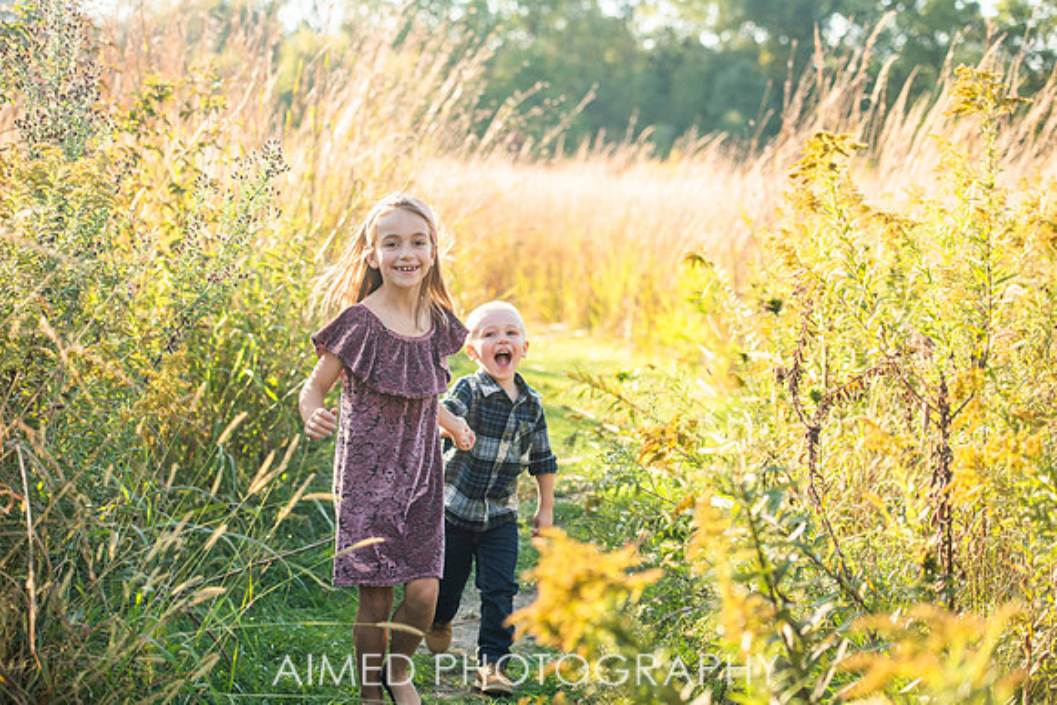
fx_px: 2056
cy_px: 352
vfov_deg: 19.5
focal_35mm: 70
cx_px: 528
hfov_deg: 28.8
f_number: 3.5
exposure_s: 1/2000
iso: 400
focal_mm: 70
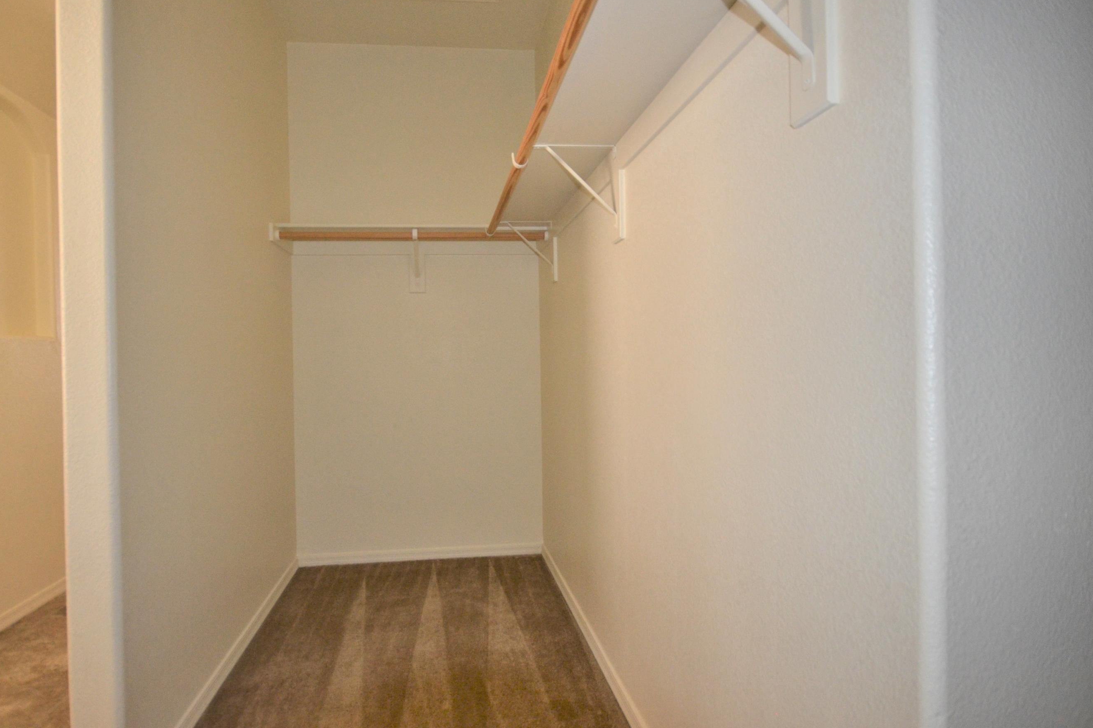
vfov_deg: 70.4
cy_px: 345
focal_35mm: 17
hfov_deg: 92.9
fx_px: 516
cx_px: 487
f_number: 4
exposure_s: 1/60
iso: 800
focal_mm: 10
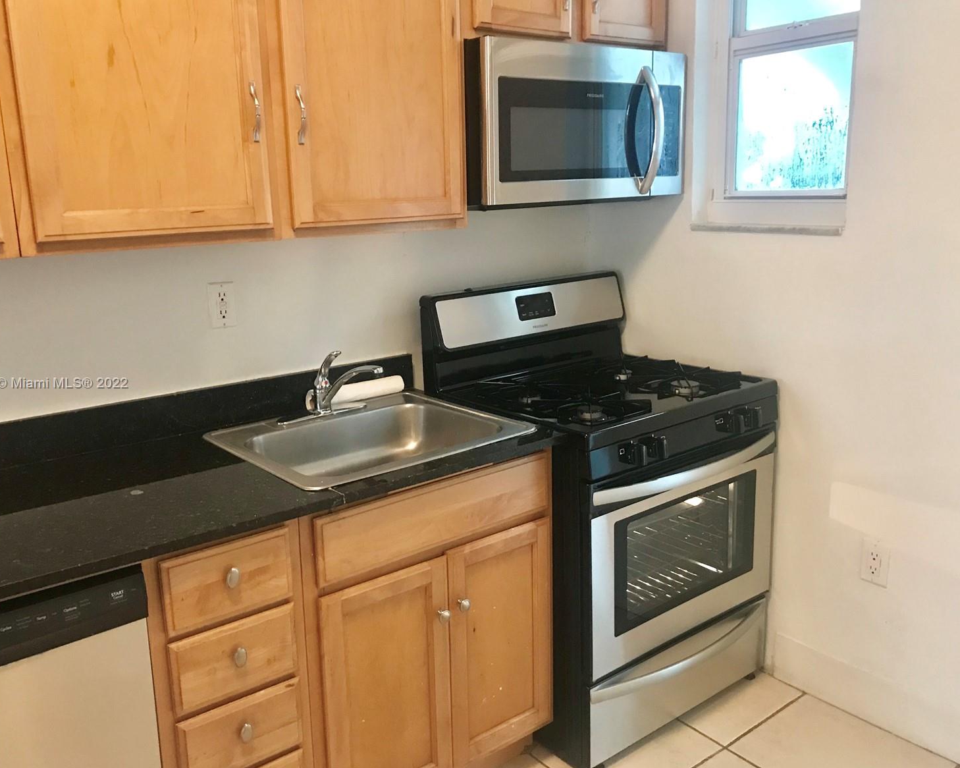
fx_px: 852
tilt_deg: -13.3
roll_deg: +1.9
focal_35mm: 30
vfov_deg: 48.5
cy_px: 384
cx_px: 444
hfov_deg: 58.7
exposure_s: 1/15
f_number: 1.8
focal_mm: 3.99
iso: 80
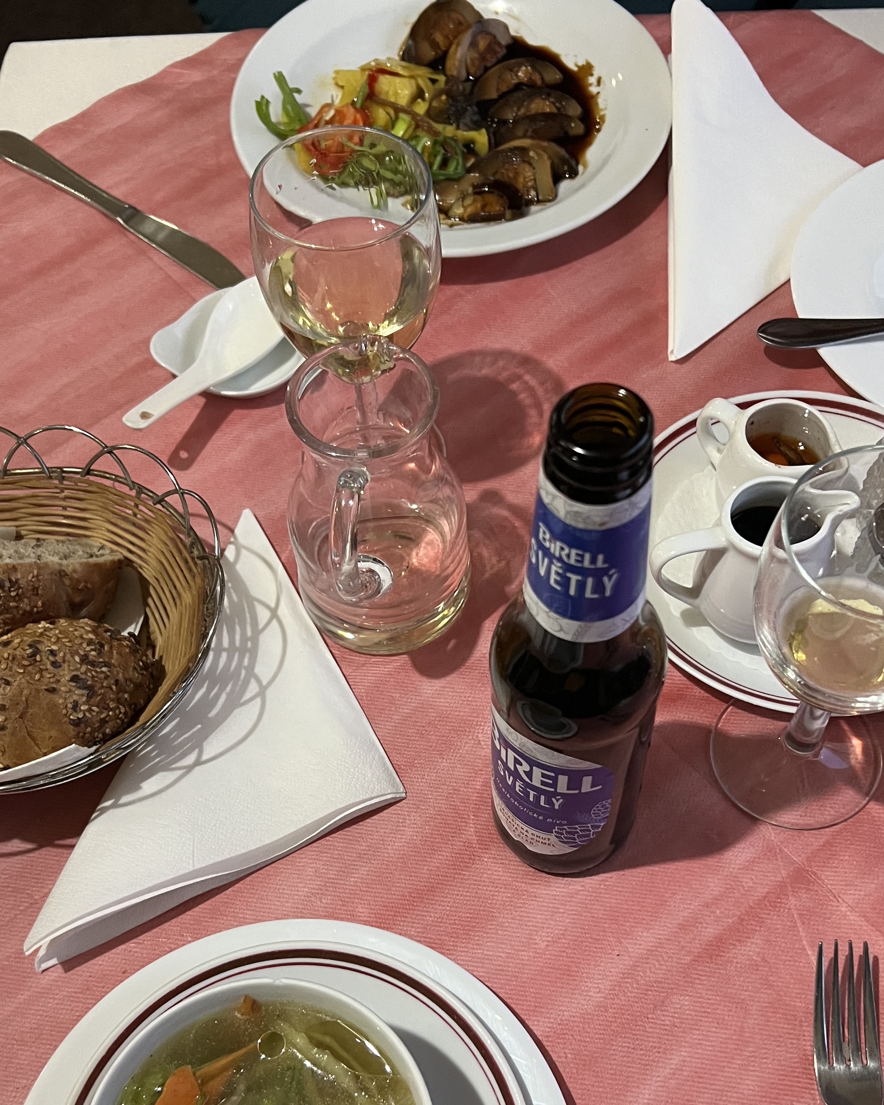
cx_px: 425
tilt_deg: -62.0
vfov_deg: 45.9
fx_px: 1276
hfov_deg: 38.2
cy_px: 761
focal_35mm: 39
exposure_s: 1/33
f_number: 1.5
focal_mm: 5.7
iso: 400
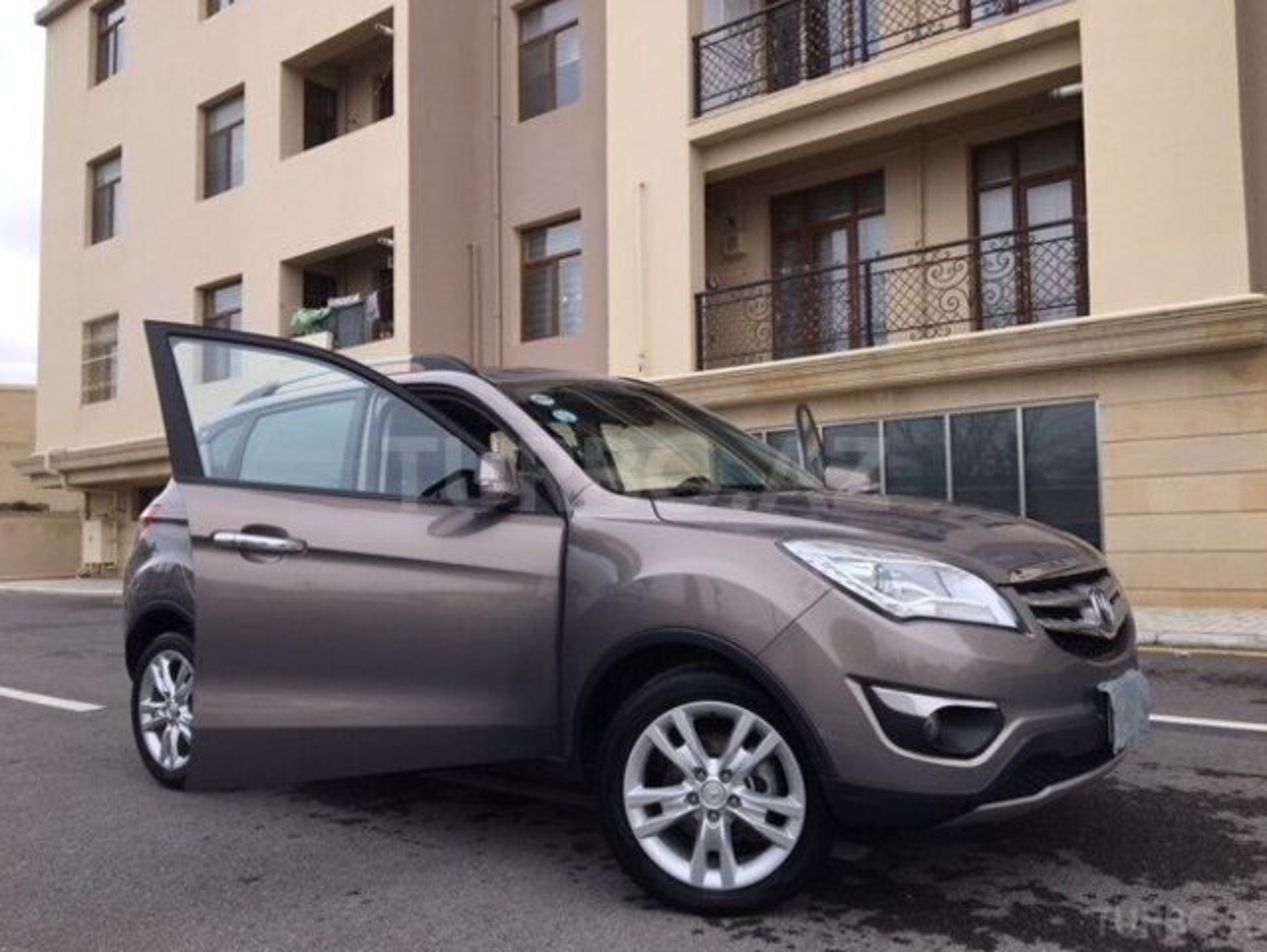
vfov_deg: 46.8
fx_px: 1098
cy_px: 474
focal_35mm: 30
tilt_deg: +3.3
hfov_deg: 59.9
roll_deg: +0.5
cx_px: 635
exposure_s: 1/513
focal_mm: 4.15
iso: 25
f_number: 2.2
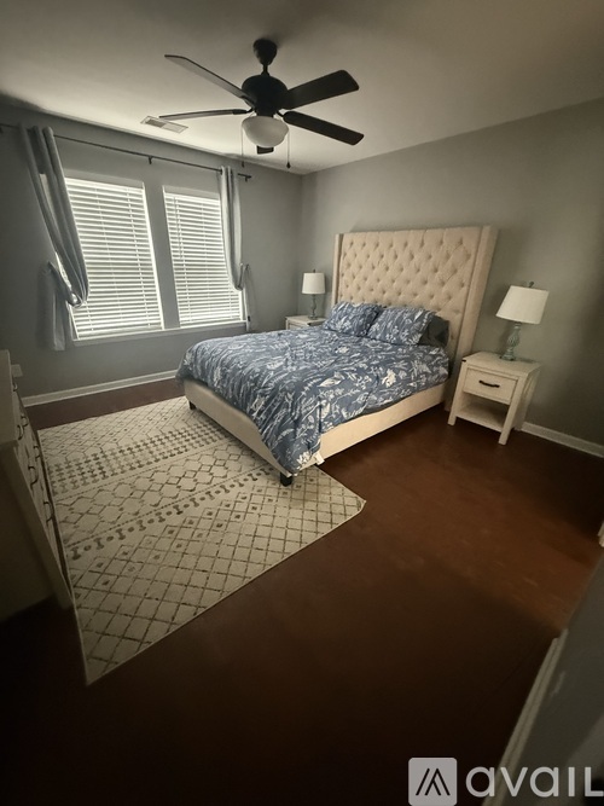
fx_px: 326
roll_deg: -2.9
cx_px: 302
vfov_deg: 102.1
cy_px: 403
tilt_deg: -20.6
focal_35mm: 14
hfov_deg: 85.7
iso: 1250
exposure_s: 1/30
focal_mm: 2.22
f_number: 2.2
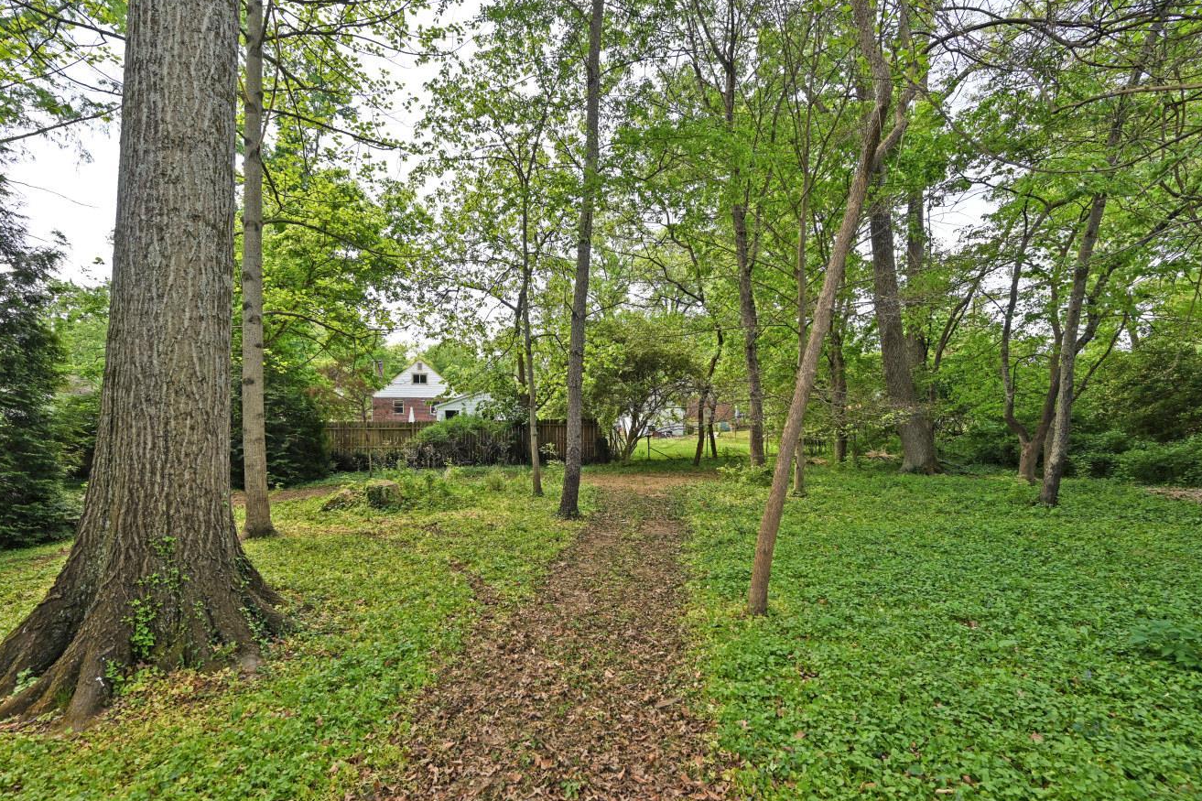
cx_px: 577
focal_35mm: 16
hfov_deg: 96.7
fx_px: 534
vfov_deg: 73.6
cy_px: 431
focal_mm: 14
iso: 200
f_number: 5.6
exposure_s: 1/250
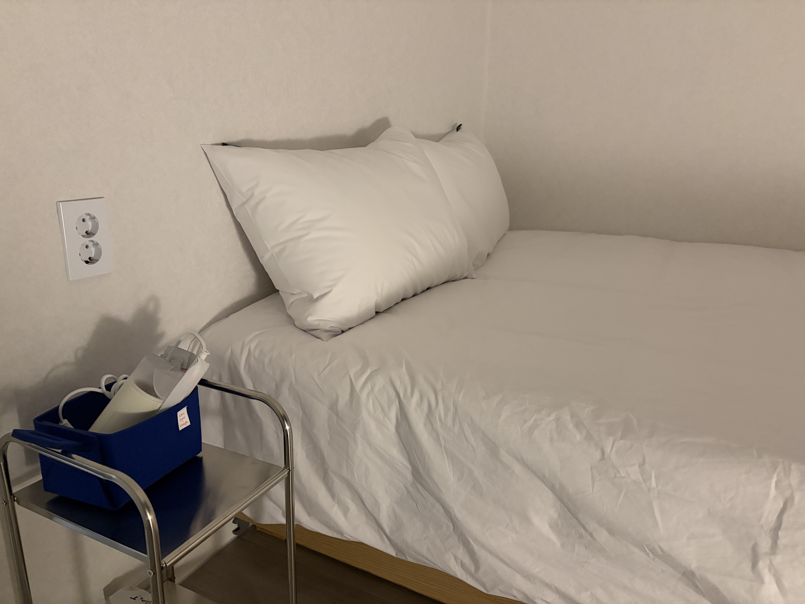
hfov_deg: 67.3
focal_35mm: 26
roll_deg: -1.6
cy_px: 302
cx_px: 402
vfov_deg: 53.1
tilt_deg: -15.3
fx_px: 605
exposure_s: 1/40
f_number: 1.6
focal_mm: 5.96
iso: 500
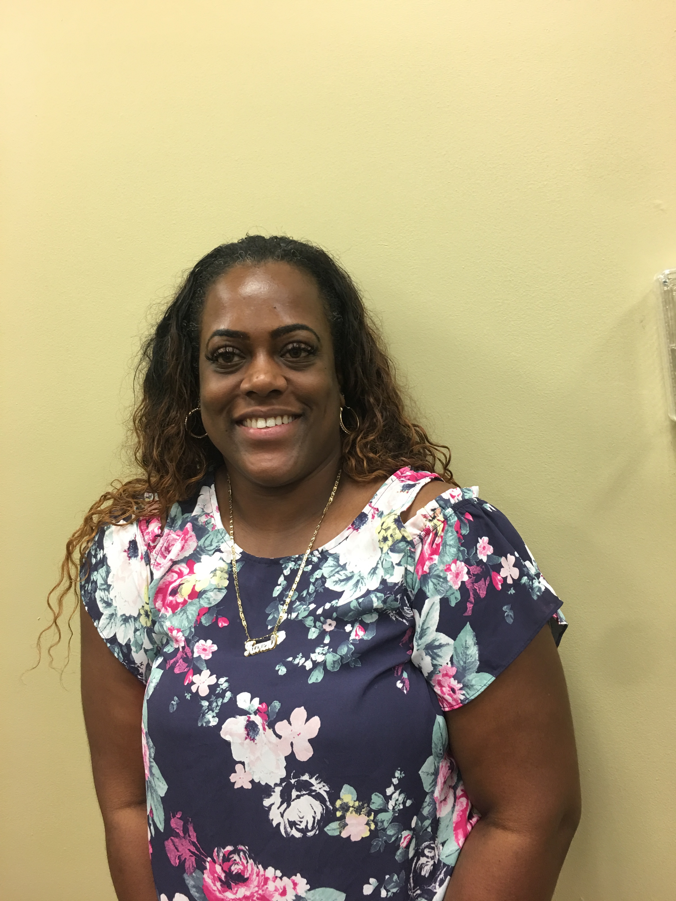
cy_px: 450
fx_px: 755
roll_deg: +8.3
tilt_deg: -3.3
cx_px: 338
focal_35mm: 29
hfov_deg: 48.2
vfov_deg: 61.7
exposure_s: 1/15
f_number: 2.2
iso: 40
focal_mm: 4.15
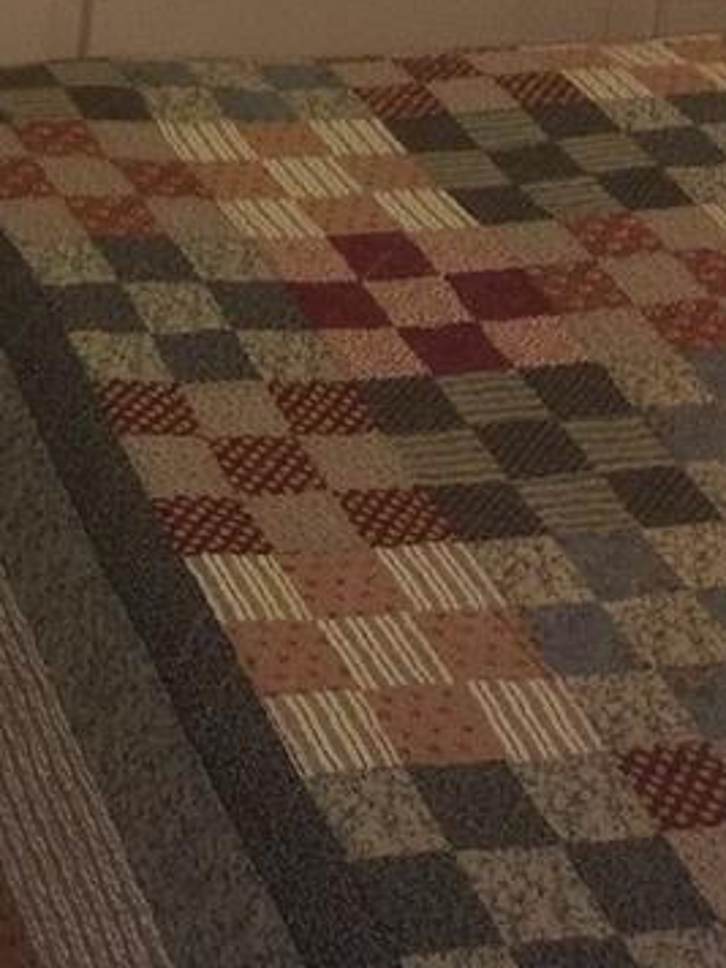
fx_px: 2545
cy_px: -402
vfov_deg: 19.3
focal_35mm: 91
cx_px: -147
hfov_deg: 15.6
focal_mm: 3.7
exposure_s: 1/24
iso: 150
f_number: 2.2
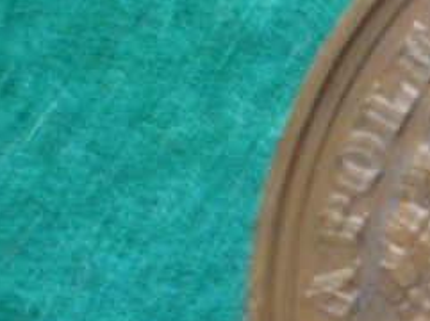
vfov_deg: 9.3
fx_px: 1960
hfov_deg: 11.5
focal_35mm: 158
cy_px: 382
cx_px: 792
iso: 400
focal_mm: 6.3
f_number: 3.1
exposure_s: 1/6
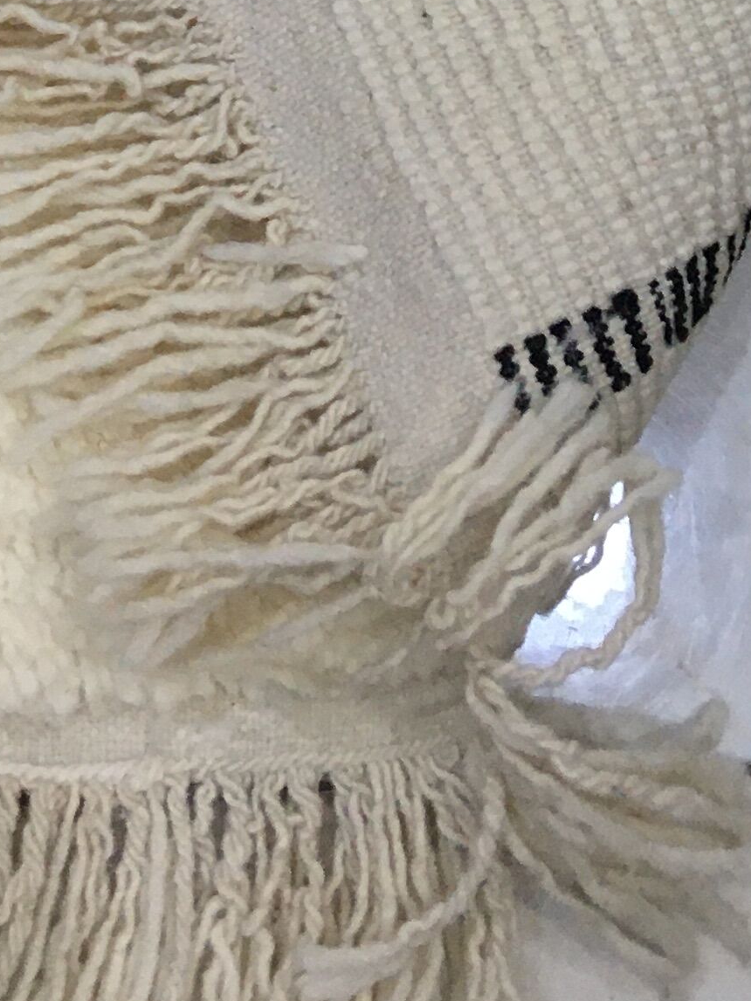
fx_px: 2949
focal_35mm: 102
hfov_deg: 14.5
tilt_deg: -72.2
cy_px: -600
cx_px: 350
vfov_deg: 17.0
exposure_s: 1/30
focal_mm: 4.15
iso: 80
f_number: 2.2
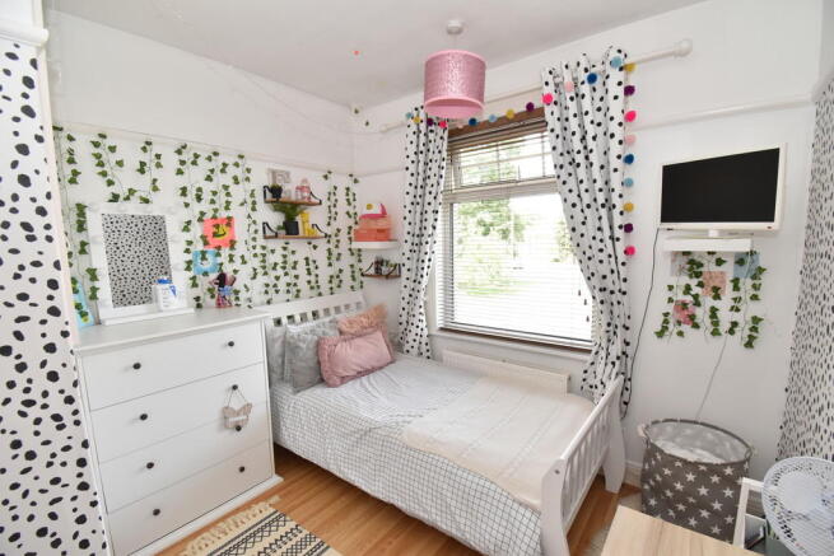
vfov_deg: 77.4
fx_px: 348
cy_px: 278
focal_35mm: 15
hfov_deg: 100.4
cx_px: 417
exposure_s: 1/80
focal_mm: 10
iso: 800
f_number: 7.1
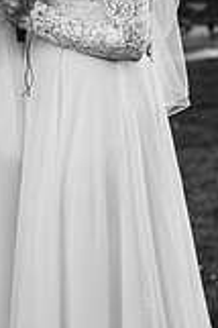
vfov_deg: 10.5
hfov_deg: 7.0
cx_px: -30
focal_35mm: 196
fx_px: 1784
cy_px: 71
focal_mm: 70
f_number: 2.8
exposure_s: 1/500
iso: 100
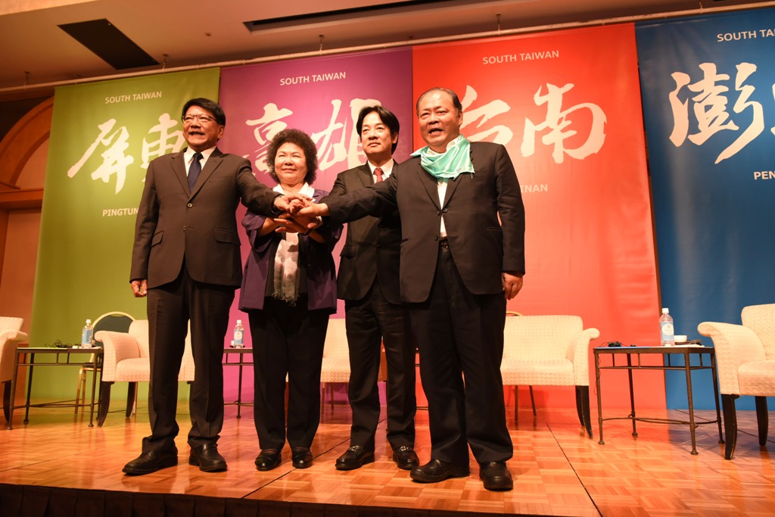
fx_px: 560
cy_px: 258
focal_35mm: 26
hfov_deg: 69.4
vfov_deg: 49.6
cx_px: 388
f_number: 5.6
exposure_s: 1/100
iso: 1600
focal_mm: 26
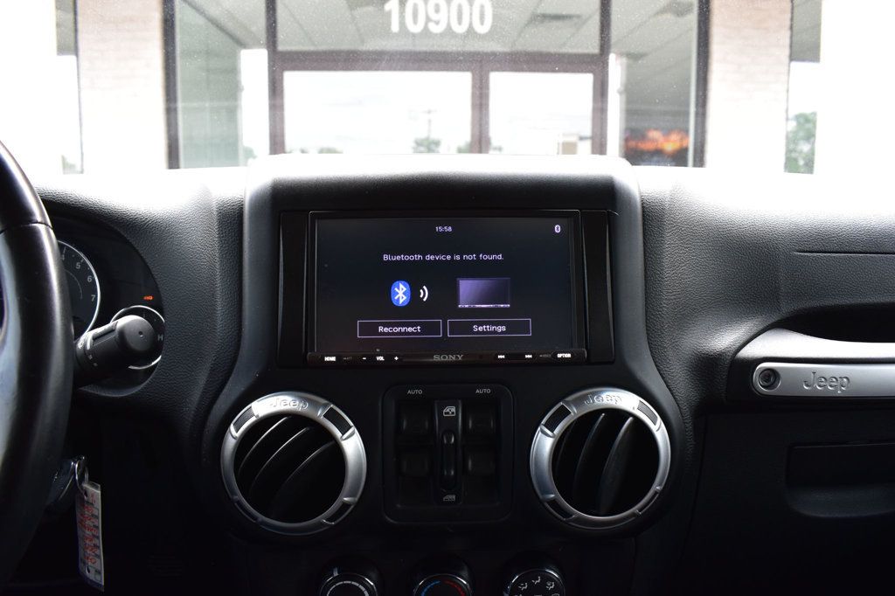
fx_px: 671
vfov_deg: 47.9
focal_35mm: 27
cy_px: 298
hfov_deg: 67.4
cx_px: 448
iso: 400
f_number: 7.1
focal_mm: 18
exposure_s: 1/40
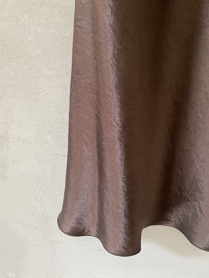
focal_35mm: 26
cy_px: 139
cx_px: 104
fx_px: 209
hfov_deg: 53.1
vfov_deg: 67.3
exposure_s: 1/60
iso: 250
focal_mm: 4.25
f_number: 1.8
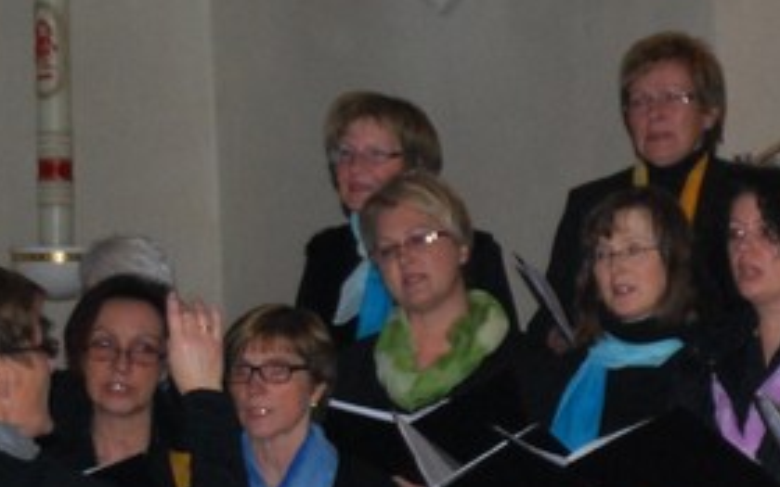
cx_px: 1060
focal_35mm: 229
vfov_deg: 5.7
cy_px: 477
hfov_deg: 9.0
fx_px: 4868
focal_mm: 42
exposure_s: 1/60
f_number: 5
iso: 800
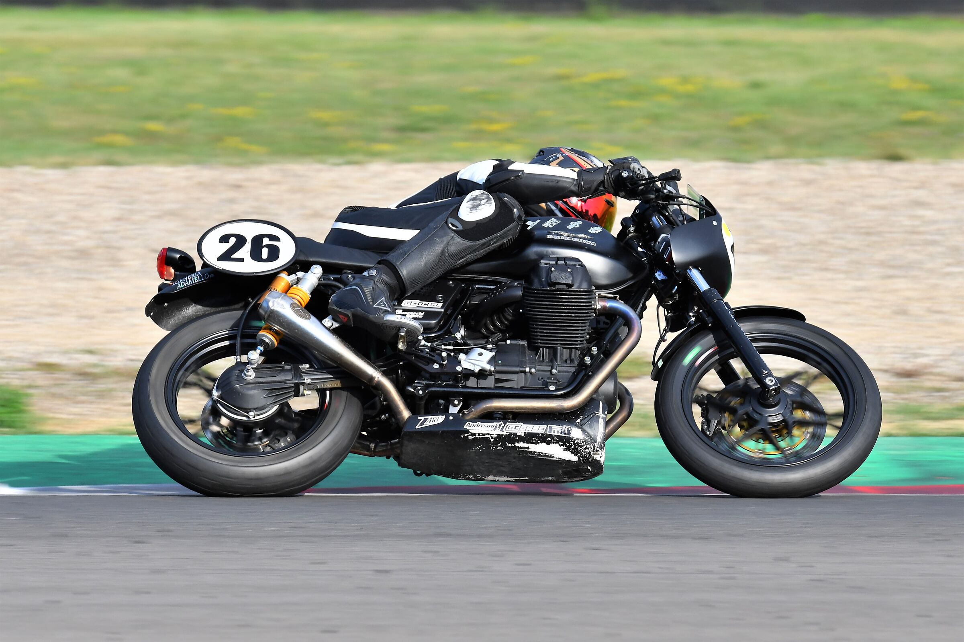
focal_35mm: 300
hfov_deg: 6.9
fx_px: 8028
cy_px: 321
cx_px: 482
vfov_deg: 4.6
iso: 320
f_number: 7.1
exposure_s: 1/800
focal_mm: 200
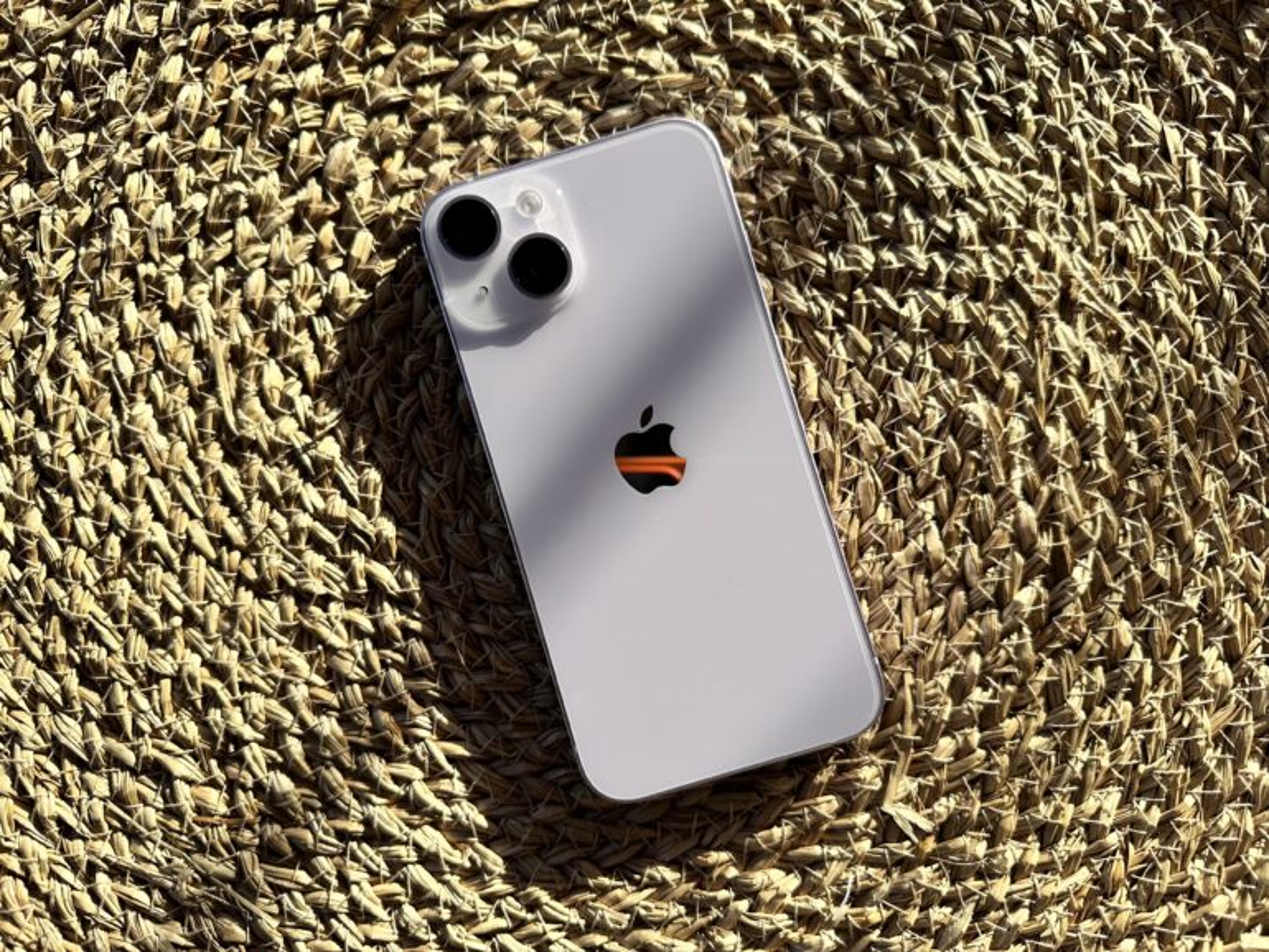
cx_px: 634
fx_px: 880
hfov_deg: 71.6
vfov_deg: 56.8
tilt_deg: -87.9
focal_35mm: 24
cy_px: 476
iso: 80
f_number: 1.78
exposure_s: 1/2353
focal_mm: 6.86
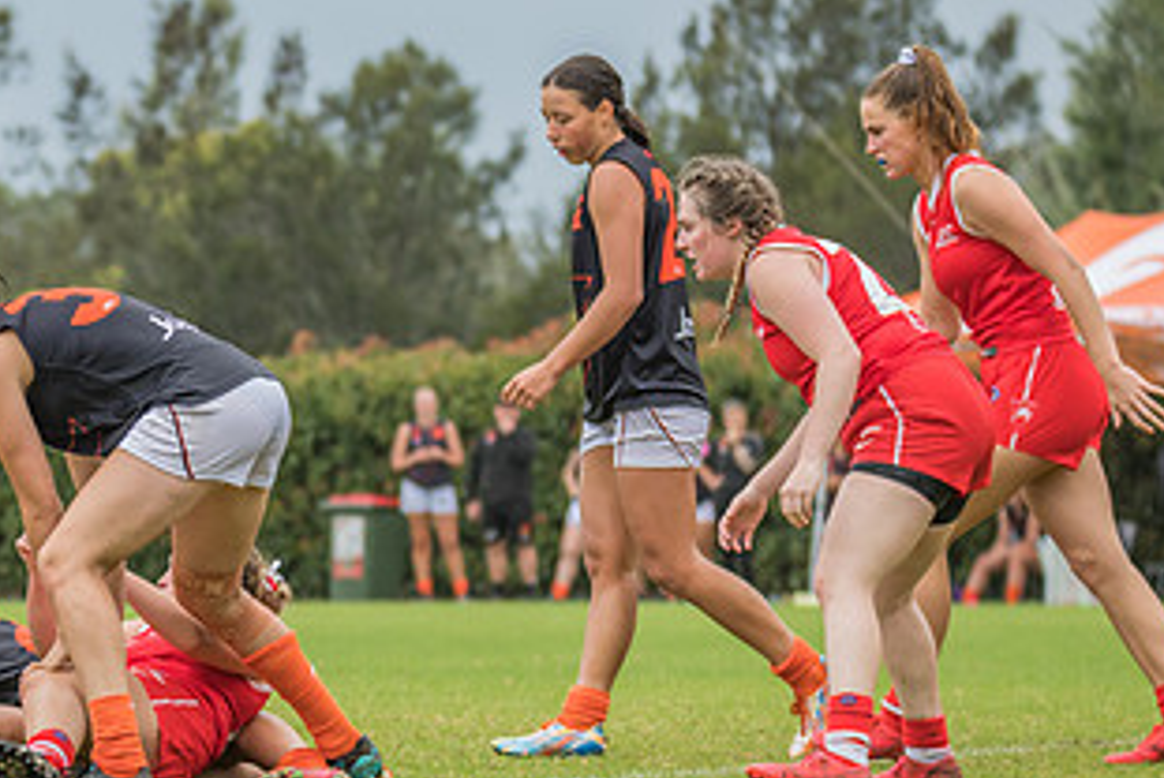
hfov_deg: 5.5
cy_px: 355
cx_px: 206
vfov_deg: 3.7
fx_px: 12168
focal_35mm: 376
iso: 500
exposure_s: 1/1250
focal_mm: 170
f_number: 6.3
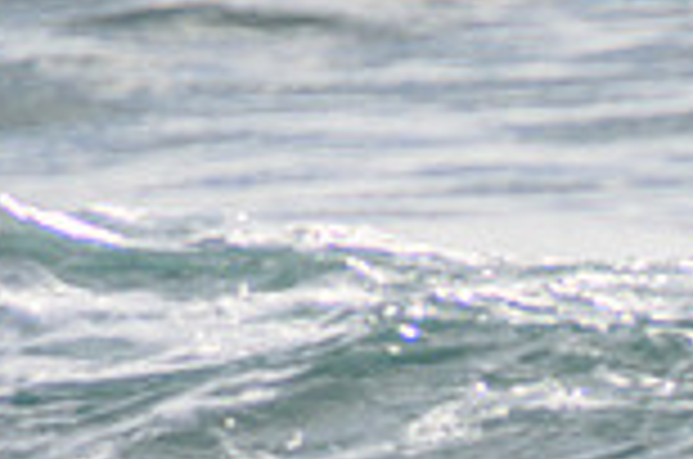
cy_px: 650
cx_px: 861
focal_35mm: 2078
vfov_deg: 0.7
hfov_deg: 1.0
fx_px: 39919
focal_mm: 400
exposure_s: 1/2000
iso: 100
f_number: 5.6
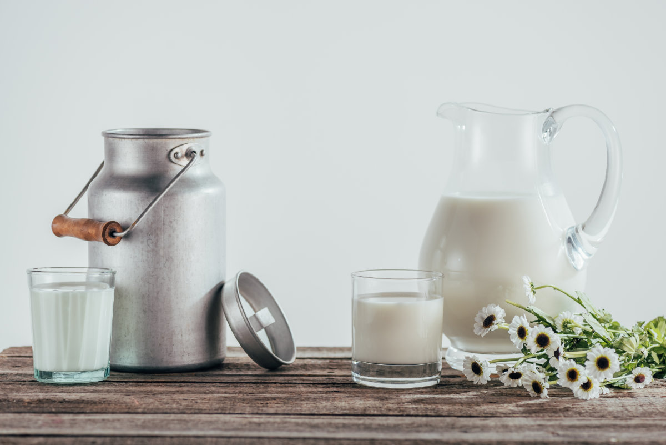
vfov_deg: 13.1
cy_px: 222
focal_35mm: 105
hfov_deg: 19.4
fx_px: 1943
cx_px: 333
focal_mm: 105
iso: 100
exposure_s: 1/200
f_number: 6.3
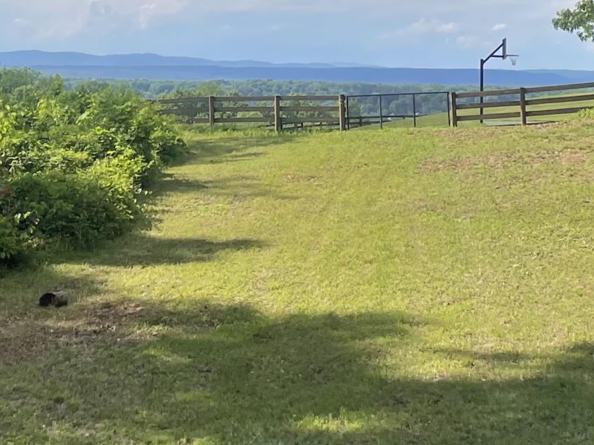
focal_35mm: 91
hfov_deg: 21.5
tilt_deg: +11.4
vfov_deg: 15.4
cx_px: 323
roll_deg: +0.5
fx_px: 1562
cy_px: -146
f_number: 1.6
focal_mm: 4.2
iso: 32
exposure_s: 1/3300
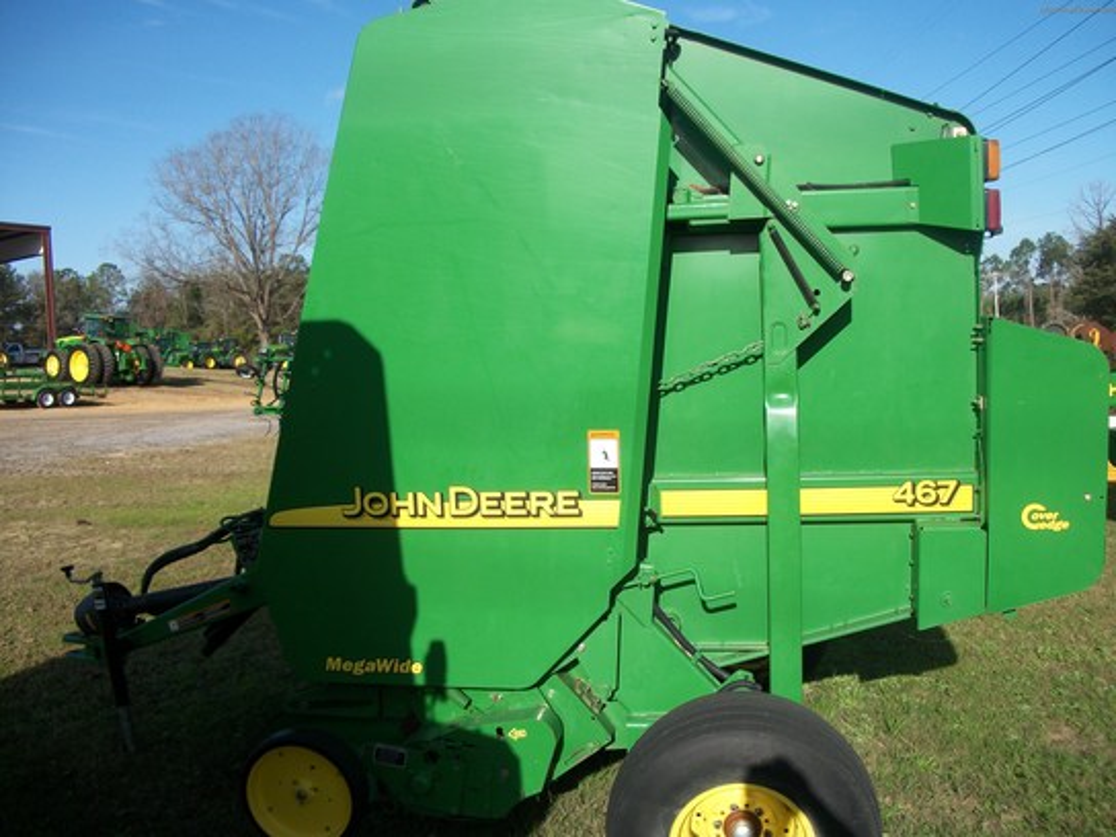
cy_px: 418
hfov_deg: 56.8
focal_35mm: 32
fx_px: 1032
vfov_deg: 44.2
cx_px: 558
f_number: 8.8
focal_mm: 5.7
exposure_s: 1/200
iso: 80
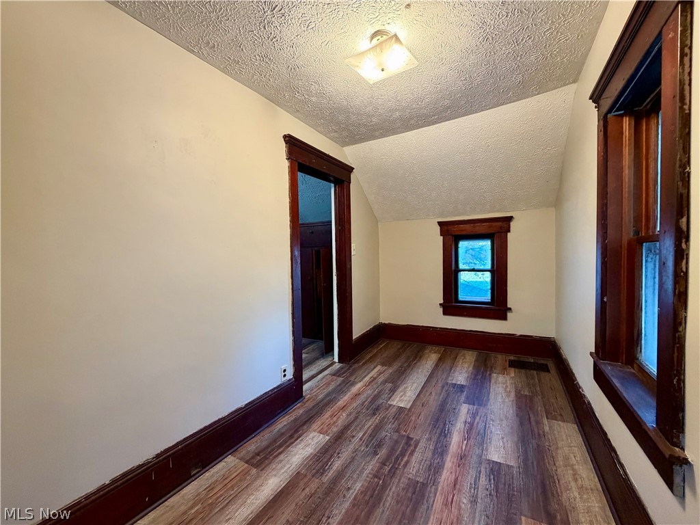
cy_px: 262
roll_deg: +1.2
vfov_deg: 85.7
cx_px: 350
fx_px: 283
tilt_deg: -1.6
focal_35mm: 14
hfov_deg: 102.1
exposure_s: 1/60
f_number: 2.2
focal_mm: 2.22
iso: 400
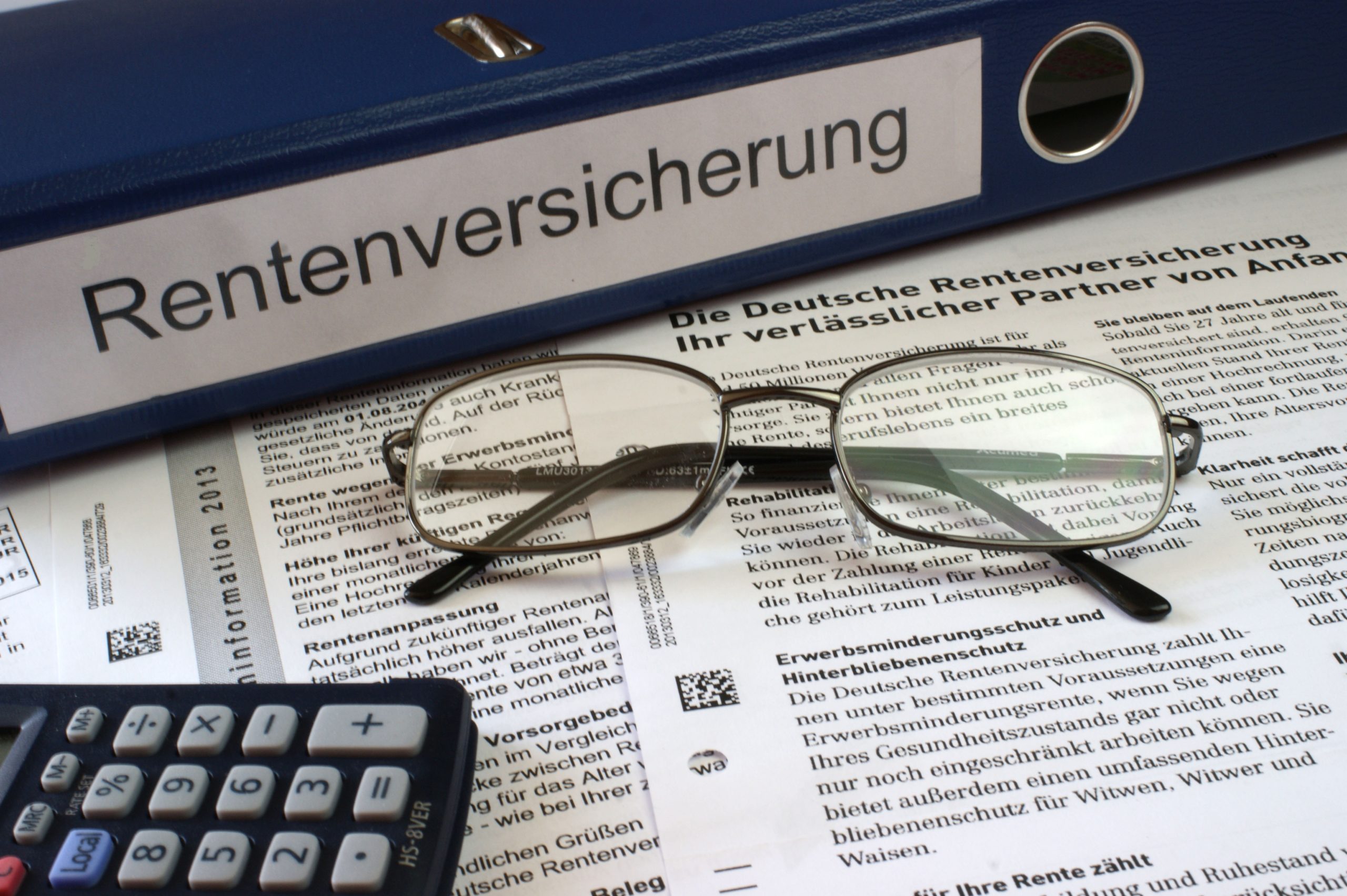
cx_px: 674
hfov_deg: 43.6
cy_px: 448
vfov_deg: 29.8
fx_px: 1683
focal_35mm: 45
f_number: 22
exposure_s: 1/3.33
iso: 100
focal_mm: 30
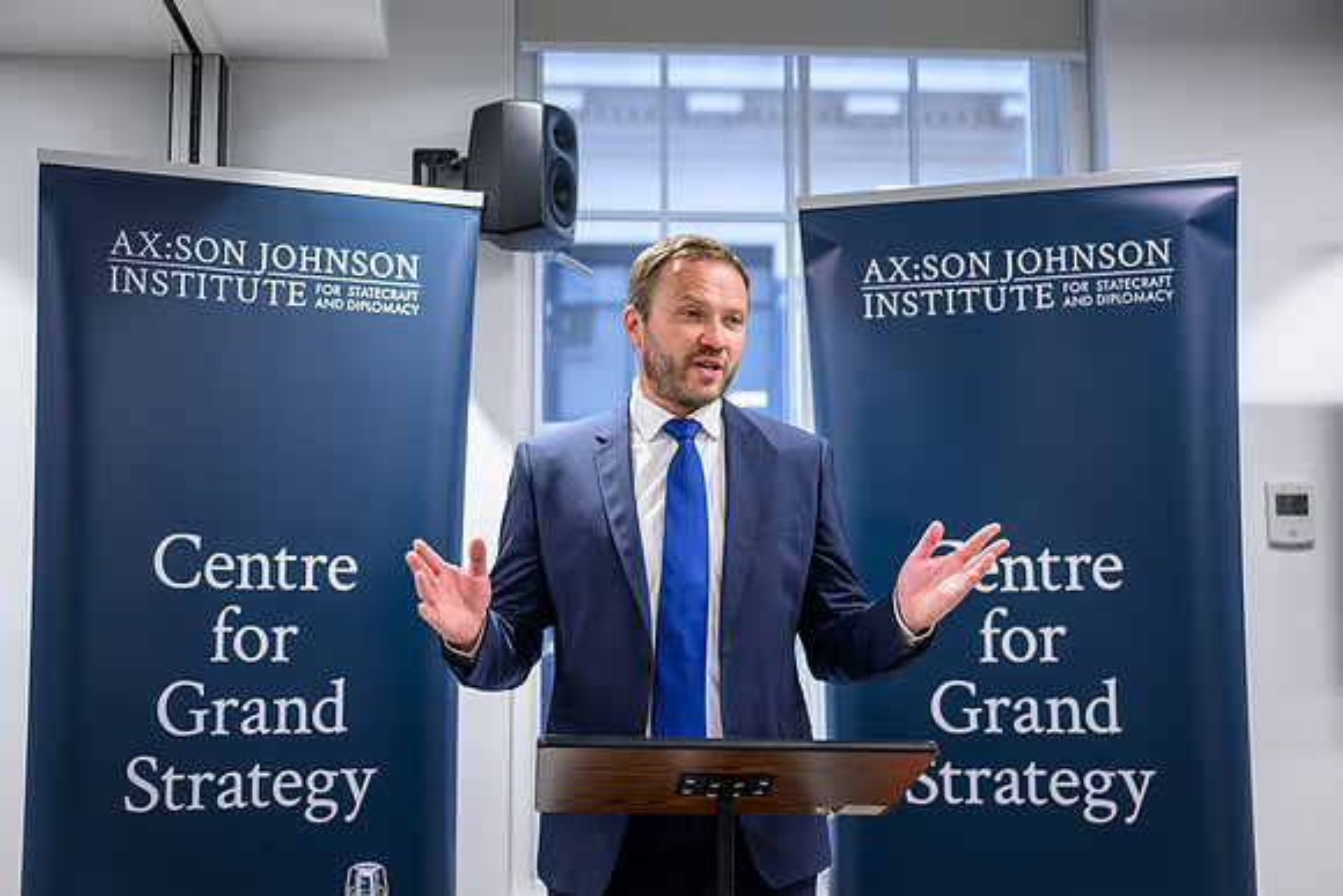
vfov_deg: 27.5
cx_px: 672
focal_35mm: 49
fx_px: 1828
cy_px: 448
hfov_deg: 40.3
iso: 1250
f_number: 2.2
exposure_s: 1/250
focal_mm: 49
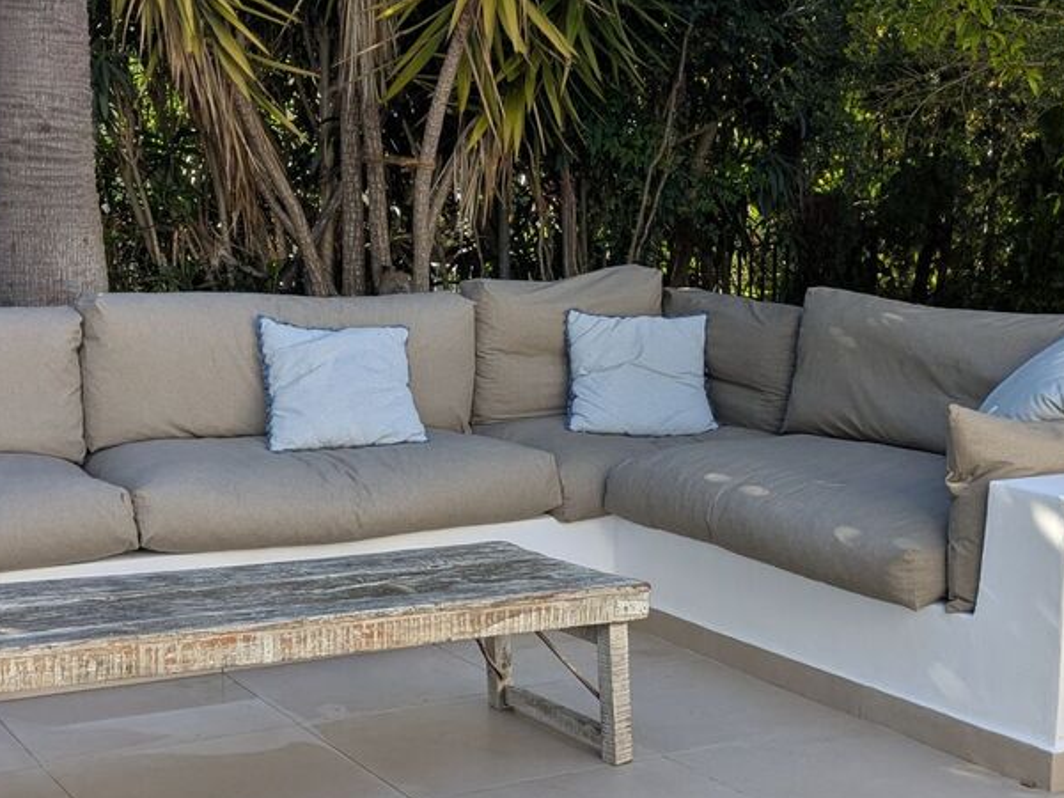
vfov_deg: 27.0
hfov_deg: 35.5
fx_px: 1660
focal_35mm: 54
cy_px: 482
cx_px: 449
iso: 47
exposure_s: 1/508
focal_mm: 4.38
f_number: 1.73
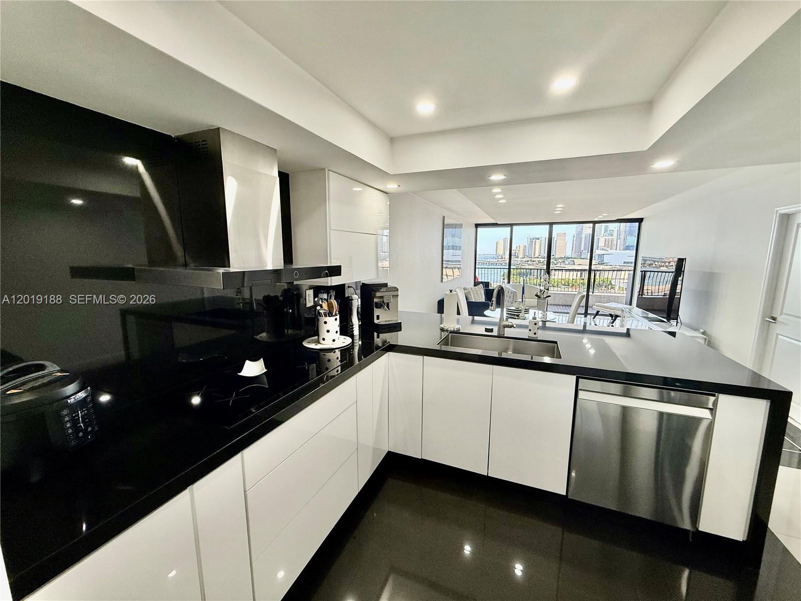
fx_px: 324
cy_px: 300
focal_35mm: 14
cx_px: 400
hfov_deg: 102.1
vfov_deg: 85.7
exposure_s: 1/120
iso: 125
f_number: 2.2
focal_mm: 2.22
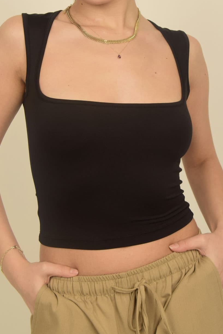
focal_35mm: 72
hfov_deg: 18.9
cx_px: 104
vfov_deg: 27.9
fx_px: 669
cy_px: 108
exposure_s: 1/125
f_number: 11
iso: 100
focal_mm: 28
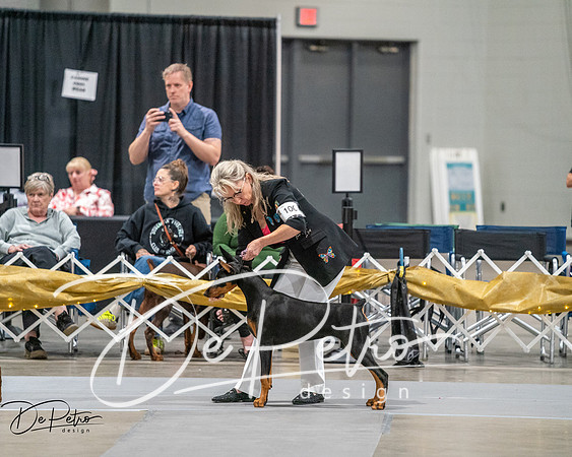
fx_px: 3948
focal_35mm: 233
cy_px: 228
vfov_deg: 6.6
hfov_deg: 8.3
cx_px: 276
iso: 6400
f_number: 2.8
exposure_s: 1/250
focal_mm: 200
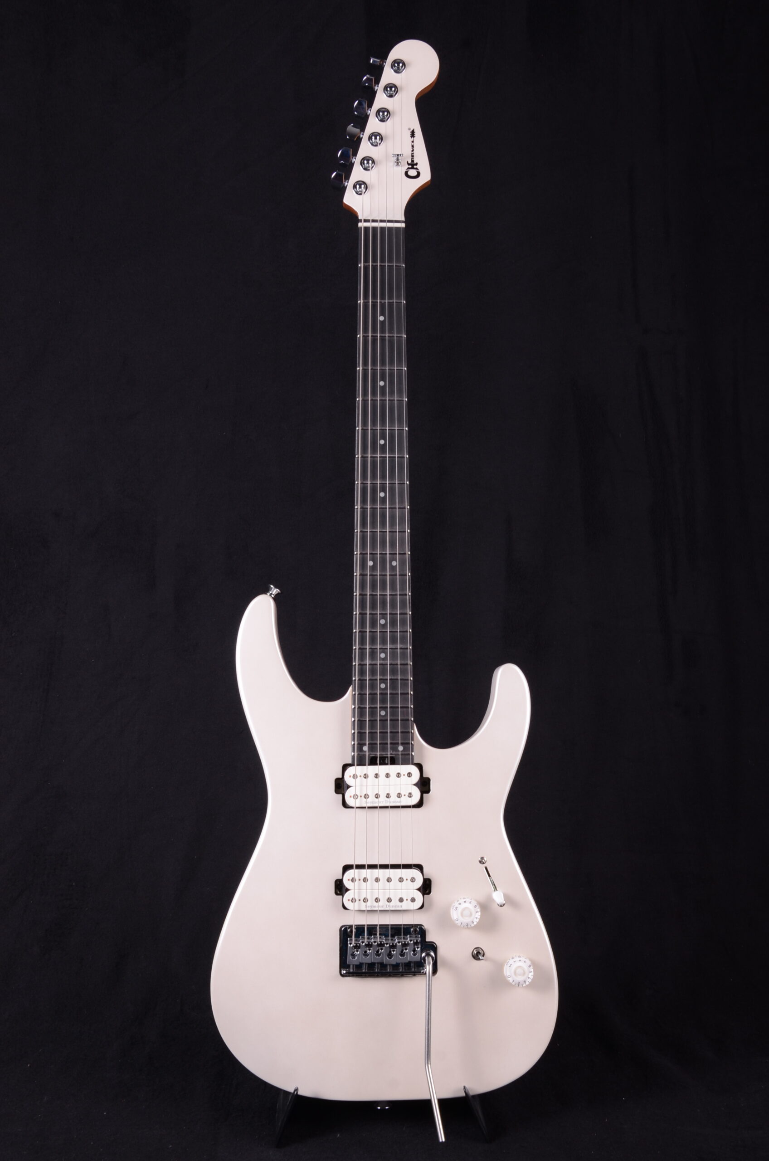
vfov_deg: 46.5
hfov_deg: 31.8
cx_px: 384
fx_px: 1352
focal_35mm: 42
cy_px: 580
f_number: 13
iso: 200
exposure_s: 1/200
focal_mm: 28
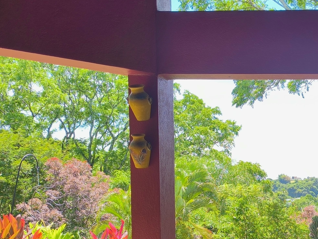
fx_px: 441
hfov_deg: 35.3
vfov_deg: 29.1
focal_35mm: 48
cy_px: 214
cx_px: 328
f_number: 1.65
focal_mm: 6.14
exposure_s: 1/154
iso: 50
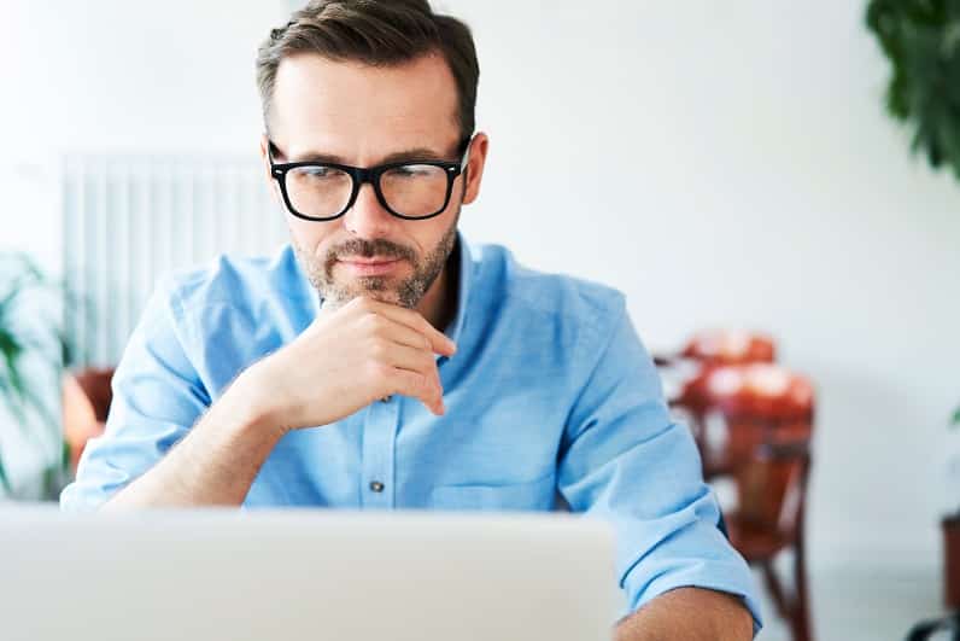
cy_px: 320
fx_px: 1467
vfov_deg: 24.6
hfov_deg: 36.2
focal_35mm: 55
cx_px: 480
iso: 640
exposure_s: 1/250
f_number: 2.2
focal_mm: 55
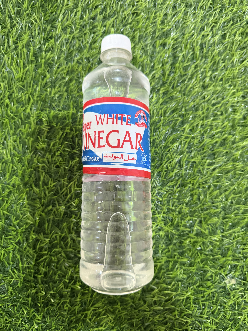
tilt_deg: -81.7
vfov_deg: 71.6
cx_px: 124
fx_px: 229
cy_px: 166
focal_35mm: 24
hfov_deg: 56.8
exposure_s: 1/50
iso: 500
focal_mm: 6.76
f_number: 1.78
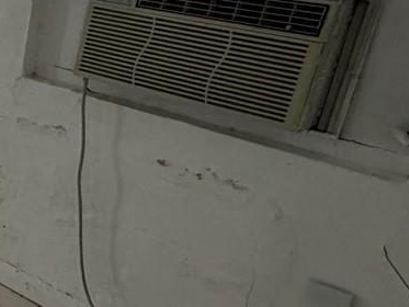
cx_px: -304
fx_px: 709
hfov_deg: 22.0
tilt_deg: -19.8
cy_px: 105
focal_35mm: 60
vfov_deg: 24.3
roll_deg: +2.7
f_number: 2.2
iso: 320
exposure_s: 1/121
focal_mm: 2.22
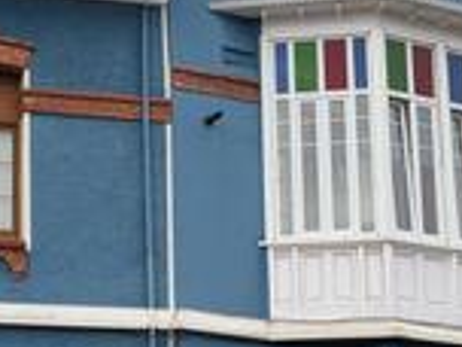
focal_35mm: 101
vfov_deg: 14.6
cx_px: 64
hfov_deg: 19.2
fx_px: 1348
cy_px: 222
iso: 33
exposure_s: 1/311
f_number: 1.7
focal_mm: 4.53
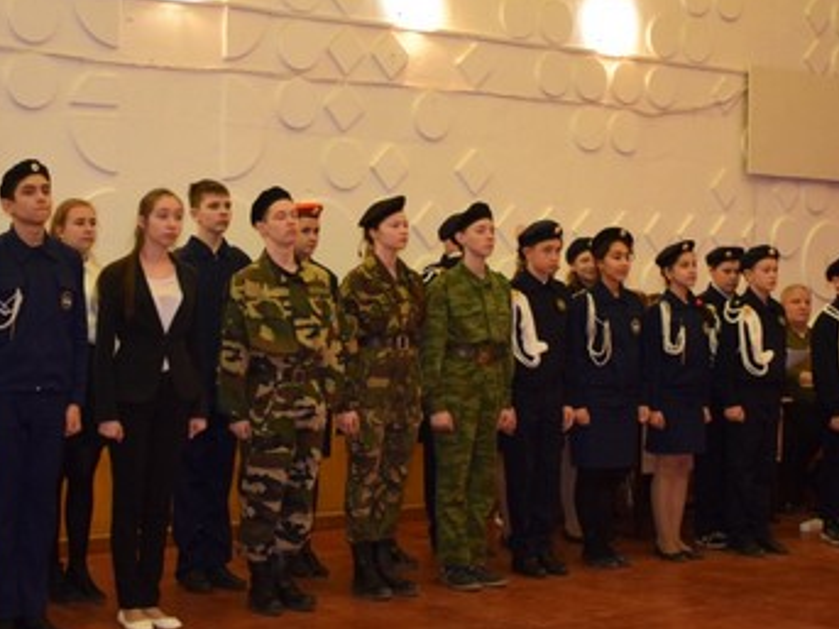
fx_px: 1696
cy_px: 241
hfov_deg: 27.8
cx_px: 408
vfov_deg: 21.0
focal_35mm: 70
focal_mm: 26
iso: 1100
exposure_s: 1/60
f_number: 4
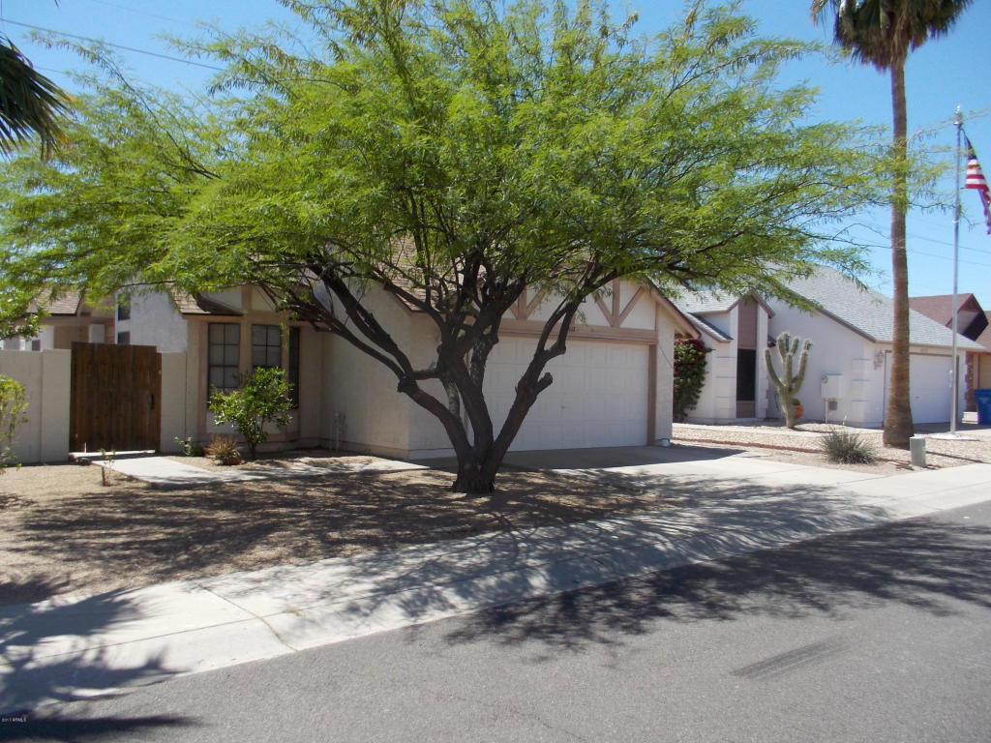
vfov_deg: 48.2
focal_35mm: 29
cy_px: 372
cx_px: 496
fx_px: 830
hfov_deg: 61.7
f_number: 3.3
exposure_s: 1/500
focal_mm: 4.1
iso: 80
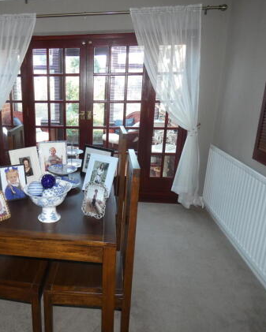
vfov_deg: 64.1
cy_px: 164
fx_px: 266
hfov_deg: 50.8
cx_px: 64
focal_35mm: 27
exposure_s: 1/60
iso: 250
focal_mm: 3.6
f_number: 2.8
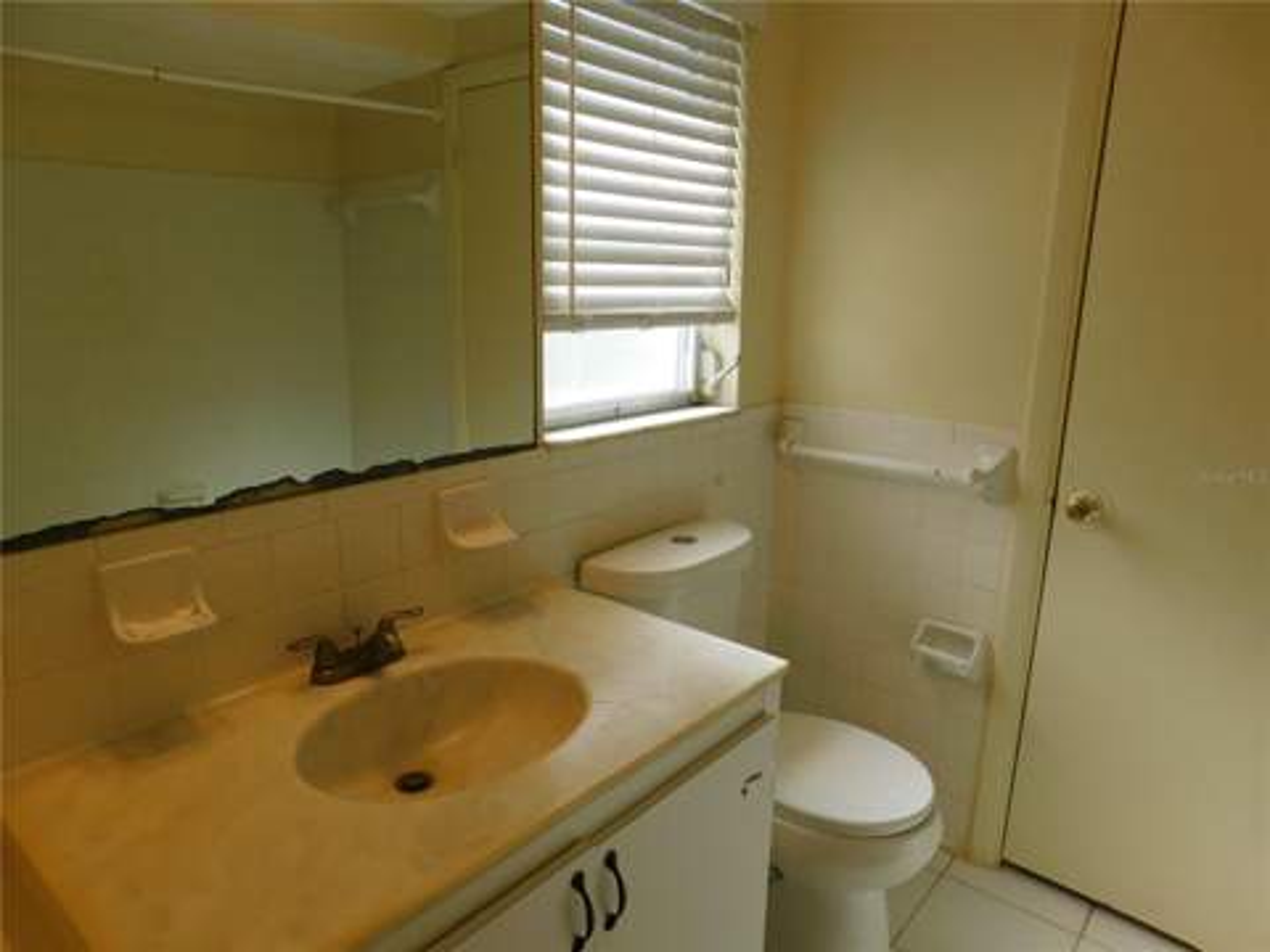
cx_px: 635
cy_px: 476
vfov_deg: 58.9
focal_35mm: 23
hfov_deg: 73.9
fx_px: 844
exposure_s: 1/200
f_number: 3
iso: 125
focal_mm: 4
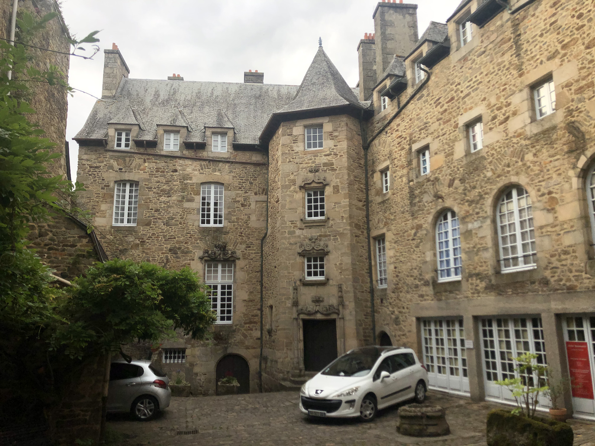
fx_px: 481
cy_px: 223
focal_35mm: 28
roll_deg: +1.8
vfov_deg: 49.7
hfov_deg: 63.4
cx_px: 298
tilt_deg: +11.5
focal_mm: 4
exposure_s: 1/810
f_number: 1.8
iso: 20
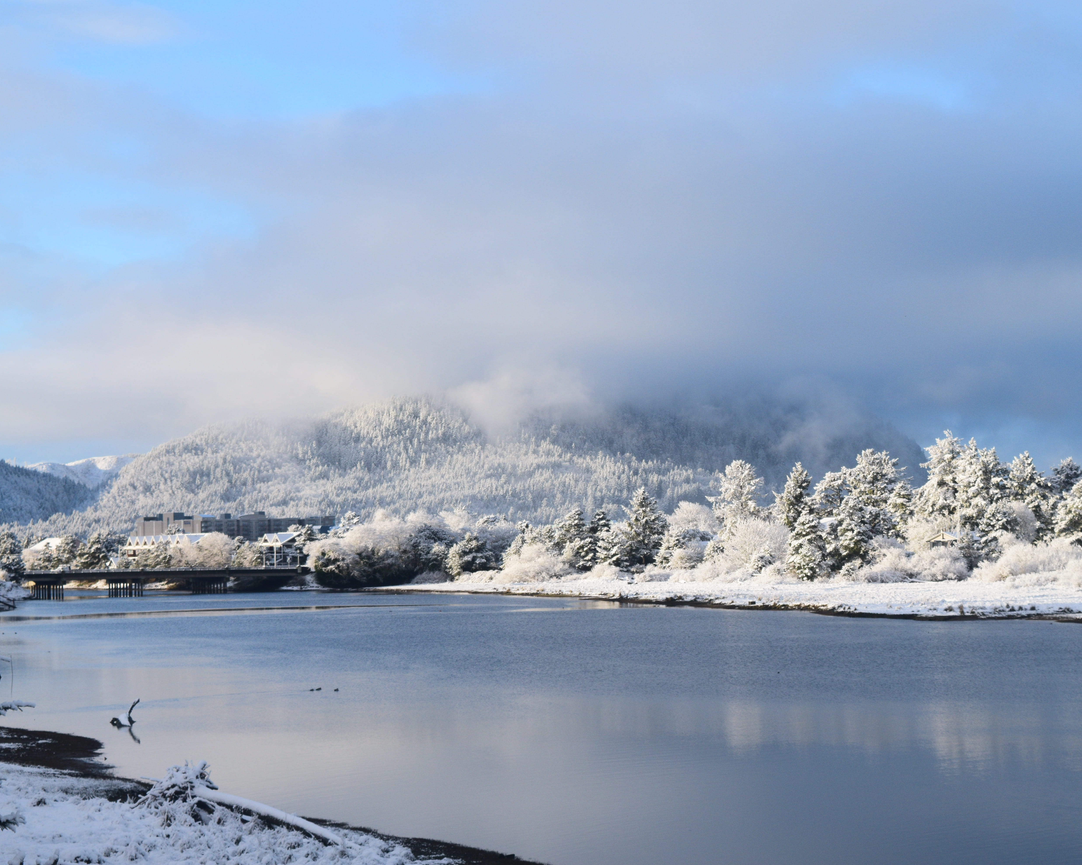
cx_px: 640
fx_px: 2996
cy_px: 431
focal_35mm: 94
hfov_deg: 20.4
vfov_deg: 16.4
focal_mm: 55
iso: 400
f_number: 11
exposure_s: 1/400
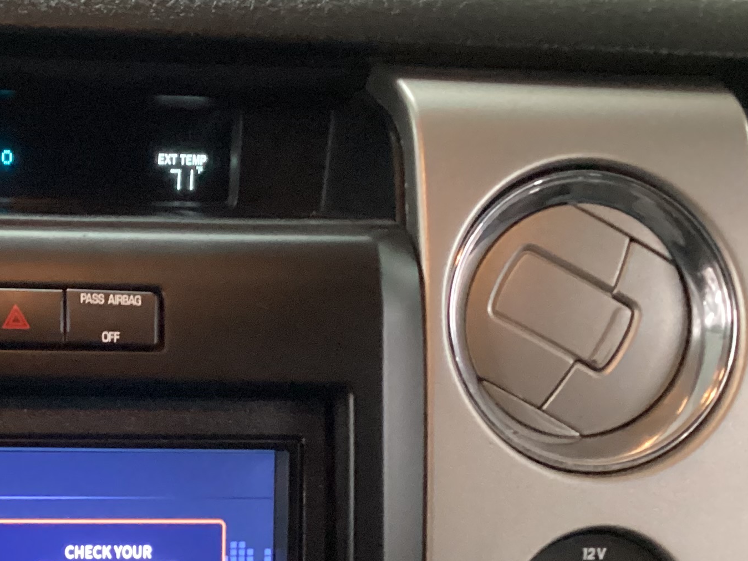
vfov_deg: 19.3
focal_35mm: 75
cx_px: 95
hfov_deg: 25.3
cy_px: 509
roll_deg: -4.2
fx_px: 1621
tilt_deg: -27.1
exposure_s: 1/30
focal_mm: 3.3
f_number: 2.4
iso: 640
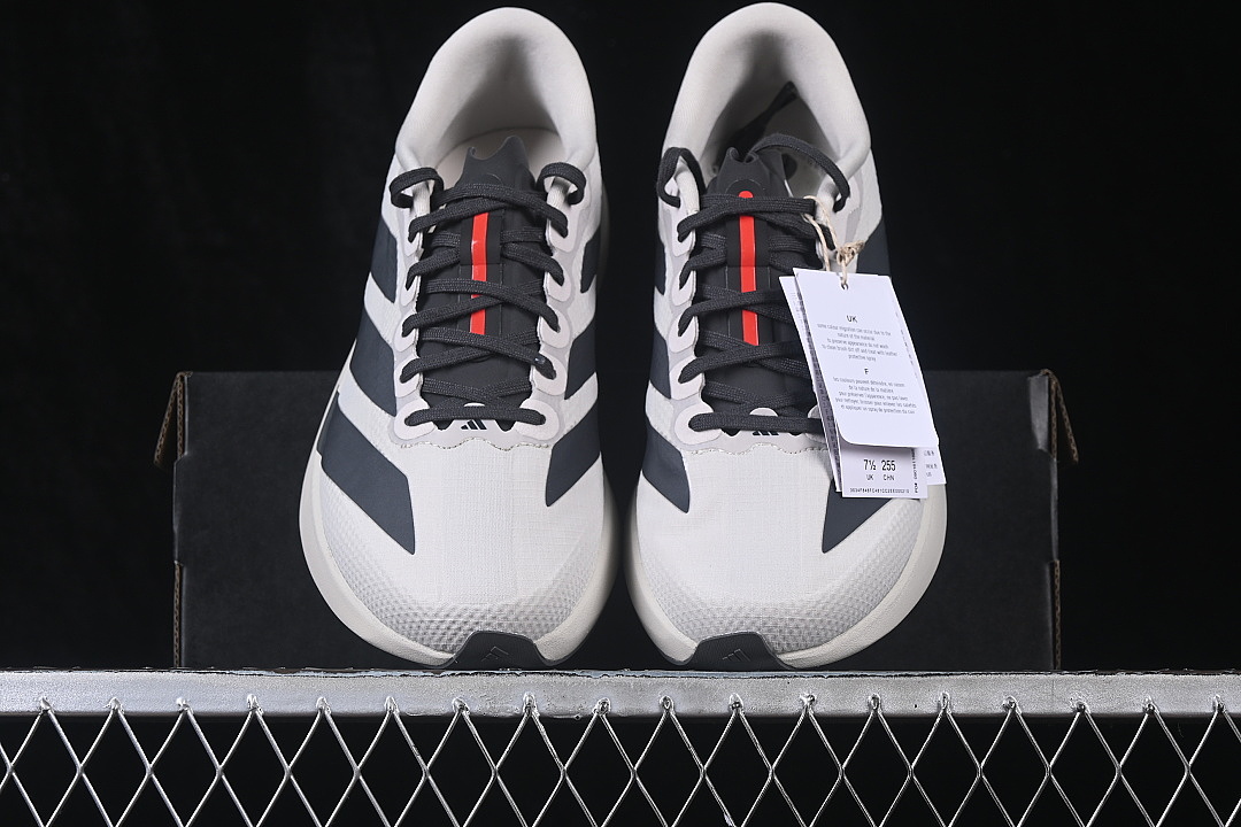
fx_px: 2585
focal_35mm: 75
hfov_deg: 27.0
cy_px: 414
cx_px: 620
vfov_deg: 18.2
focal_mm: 50
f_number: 8
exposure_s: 1/80
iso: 160
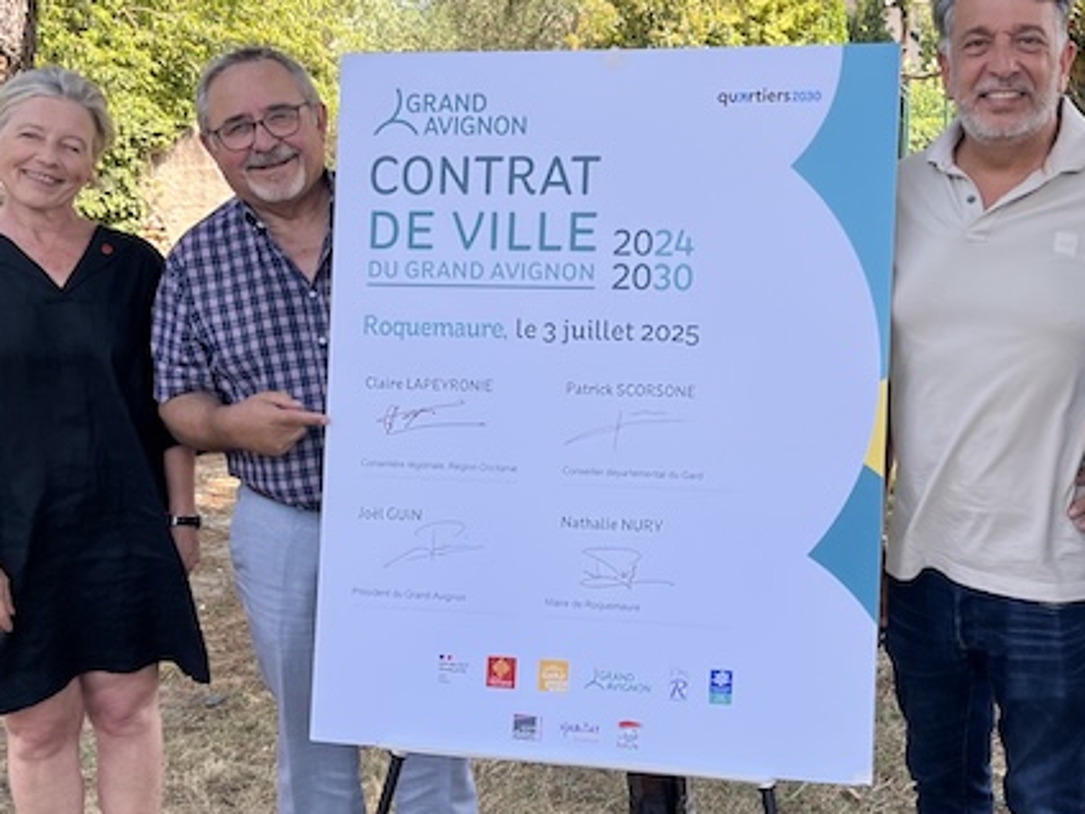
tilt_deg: -11.7
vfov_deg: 29.6
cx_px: 722
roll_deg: -0.8
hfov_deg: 38.5
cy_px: 456
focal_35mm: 49
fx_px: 1536
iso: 50
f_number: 1.6
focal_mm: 5.1
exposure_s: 1/537
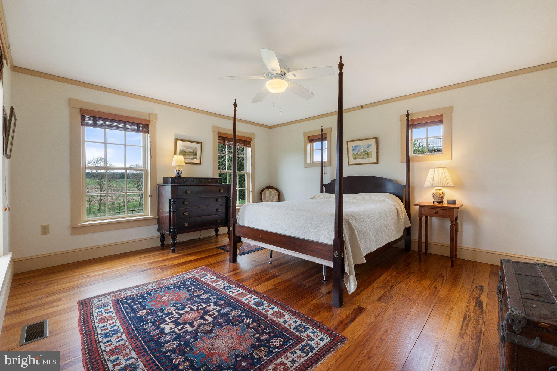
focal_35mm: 15
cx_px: 278
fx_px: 232
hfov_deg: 100.4
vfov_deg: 77.3
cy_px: 186
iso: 800
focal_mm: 10
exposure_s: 1/15
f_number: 8
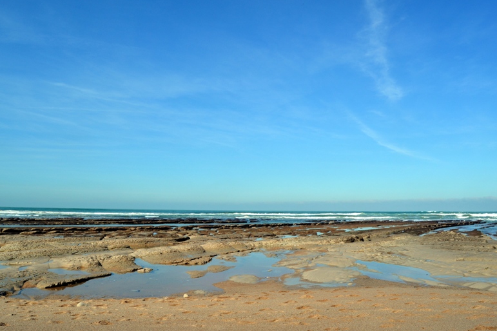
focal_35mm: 28
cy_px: 165
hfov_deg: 65.5
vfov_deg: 46.4
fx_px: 387
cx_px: 242
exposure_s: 1/400
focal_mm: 18
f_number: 10
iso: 100
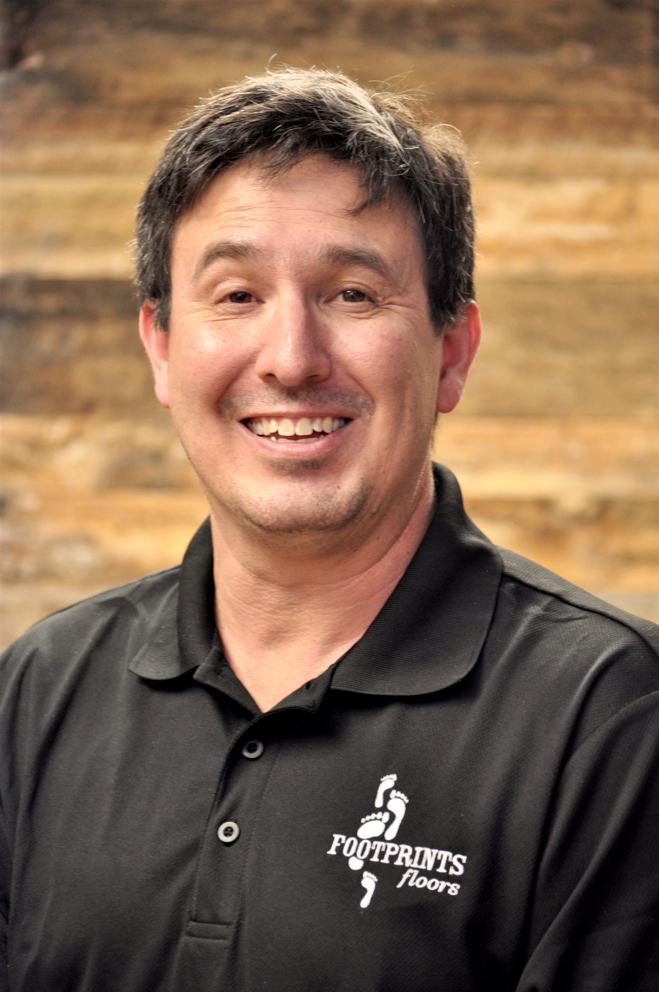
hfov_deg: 10.1
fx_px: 3716
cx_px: 330
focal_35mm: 135
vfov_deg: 15.2
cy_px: 496
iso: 640
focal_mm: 90
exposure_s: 1/30
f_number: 4.5
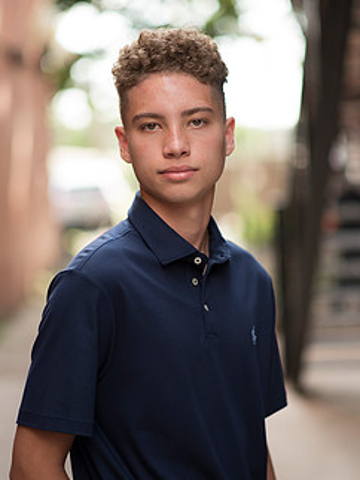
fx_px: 1582
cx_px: 167
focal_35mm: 114
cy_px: 232
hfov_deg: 13.0
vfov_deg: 17.3
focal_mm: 85
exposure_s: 1/320
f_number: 1.8
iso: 100
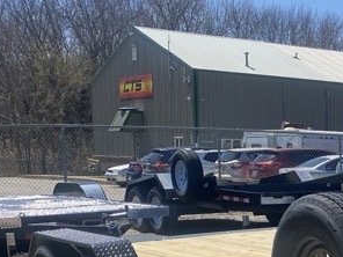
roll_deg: -2.5
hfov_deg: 19.1
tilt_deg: -8.6
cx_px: 512
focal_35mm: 90
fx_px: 892
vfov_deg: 15.7
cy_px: 315
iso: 32
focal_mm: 4.25
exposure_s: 1/2755
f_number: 1.8
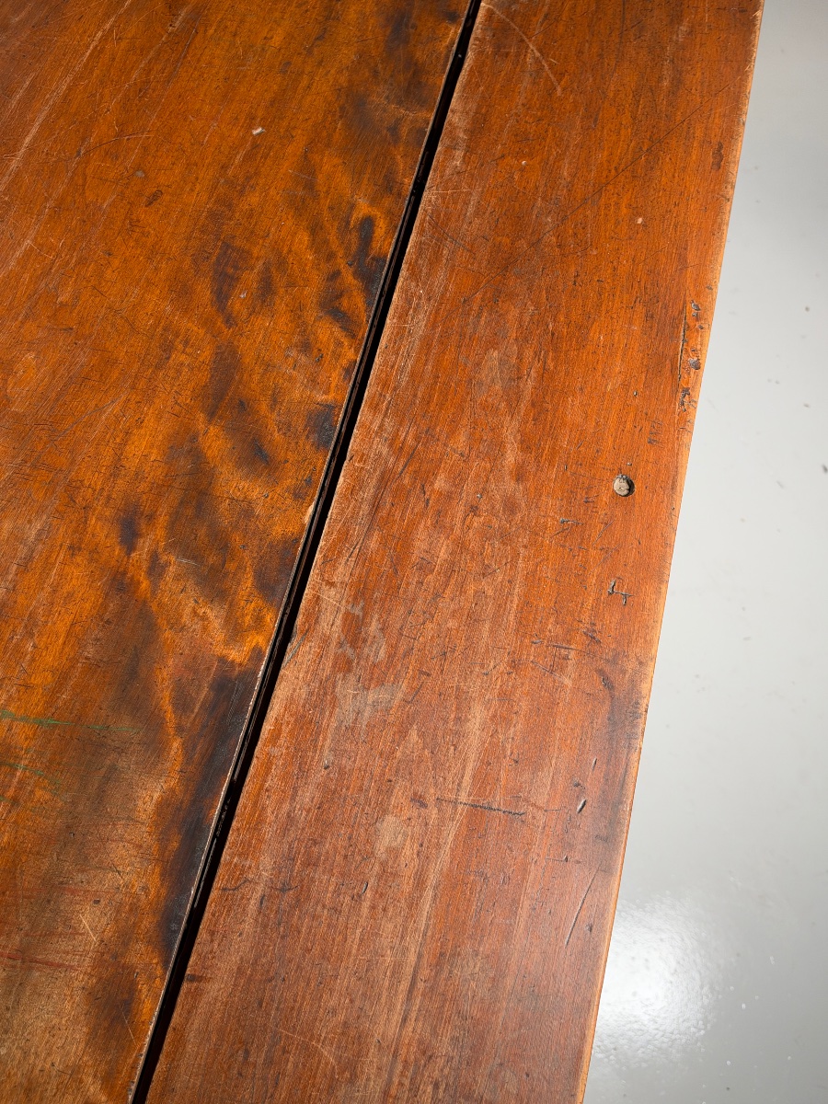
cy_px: 552
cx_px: 414
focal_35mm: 32
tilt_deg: -67.5
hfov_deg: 44.2
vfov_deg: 56.8
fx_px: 1021
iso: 200
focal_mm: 6.93
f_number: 1.8
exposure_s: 1/109
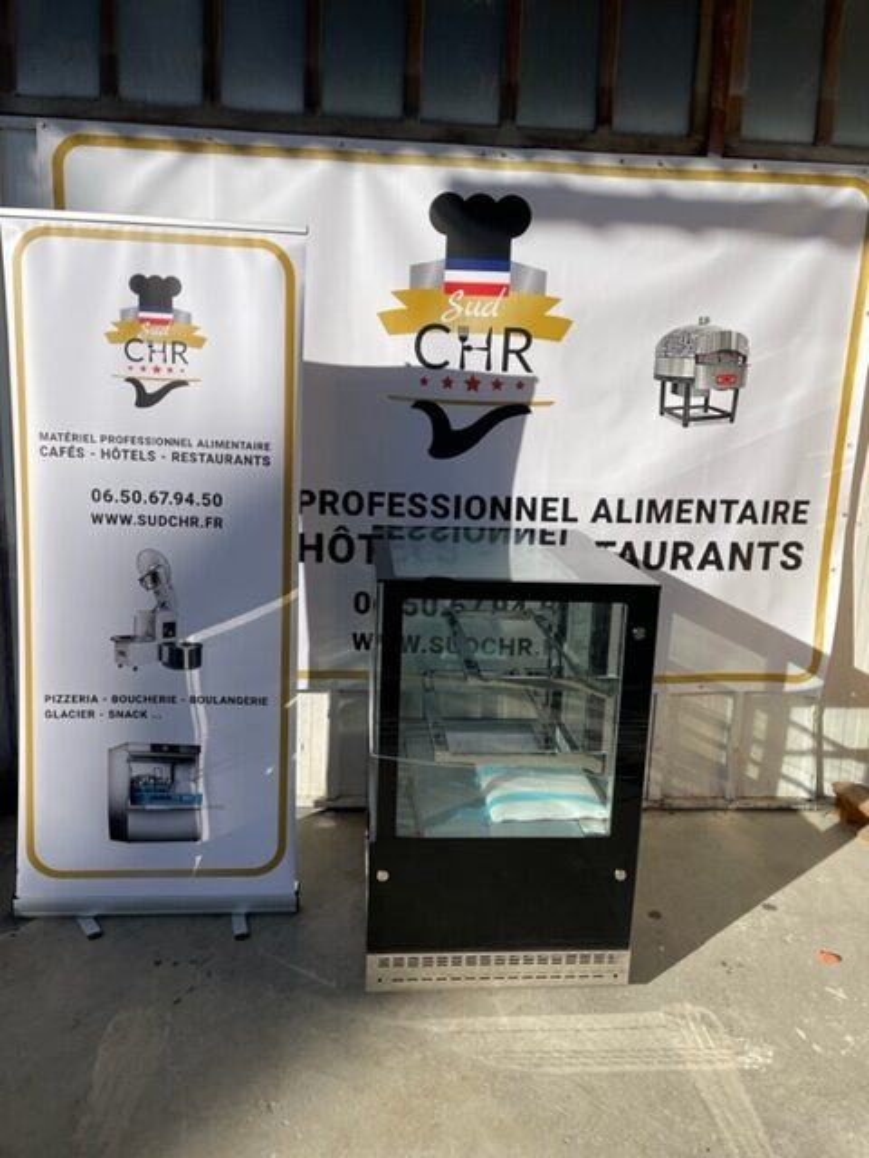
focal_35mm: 26
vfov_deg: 67.3
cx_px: 434
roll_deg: -1.2
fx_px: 870
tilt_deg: -9.9
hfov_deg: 53.1
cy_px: 579
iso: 32
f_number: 1.6
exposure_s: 1/5556
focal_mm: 4.2
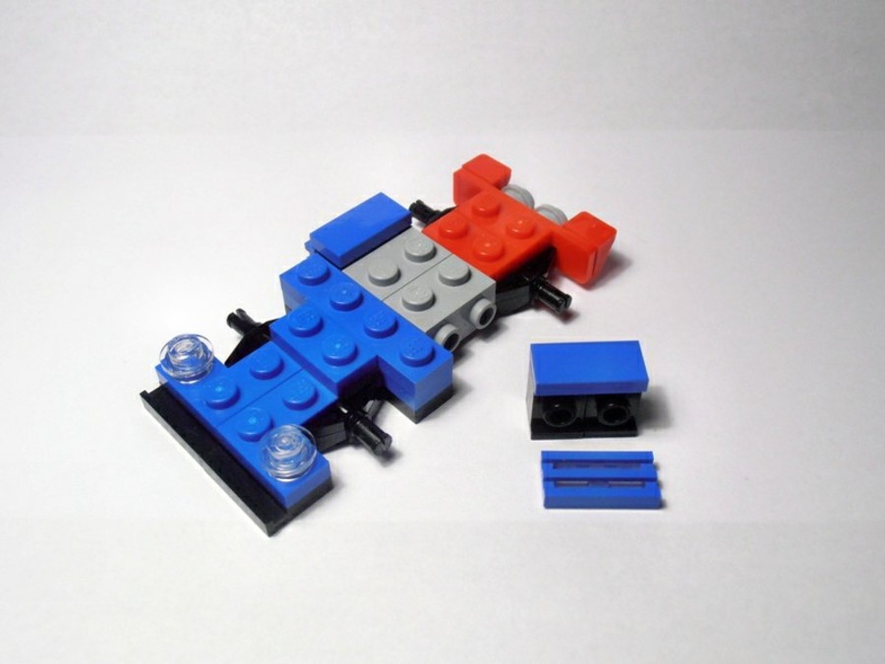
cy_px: 332
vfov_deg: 38.7
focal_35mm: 37
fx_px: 946
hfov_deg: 50.1
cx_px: 442
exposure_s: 1/60
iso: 80
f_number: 3.9
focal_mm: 6.61
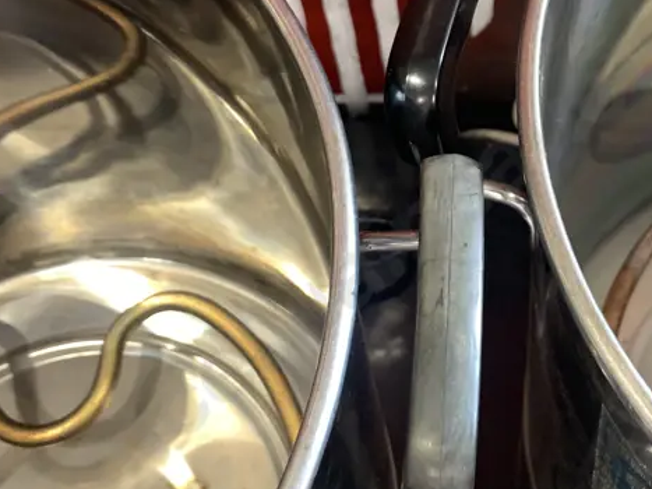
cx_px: 450
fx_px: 1073
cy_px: 207
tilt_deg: -62.9
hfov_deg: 33.4
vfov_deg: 25.6
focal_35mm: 57
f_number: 1.8
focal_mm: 4.25
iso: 320
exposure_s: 1/50
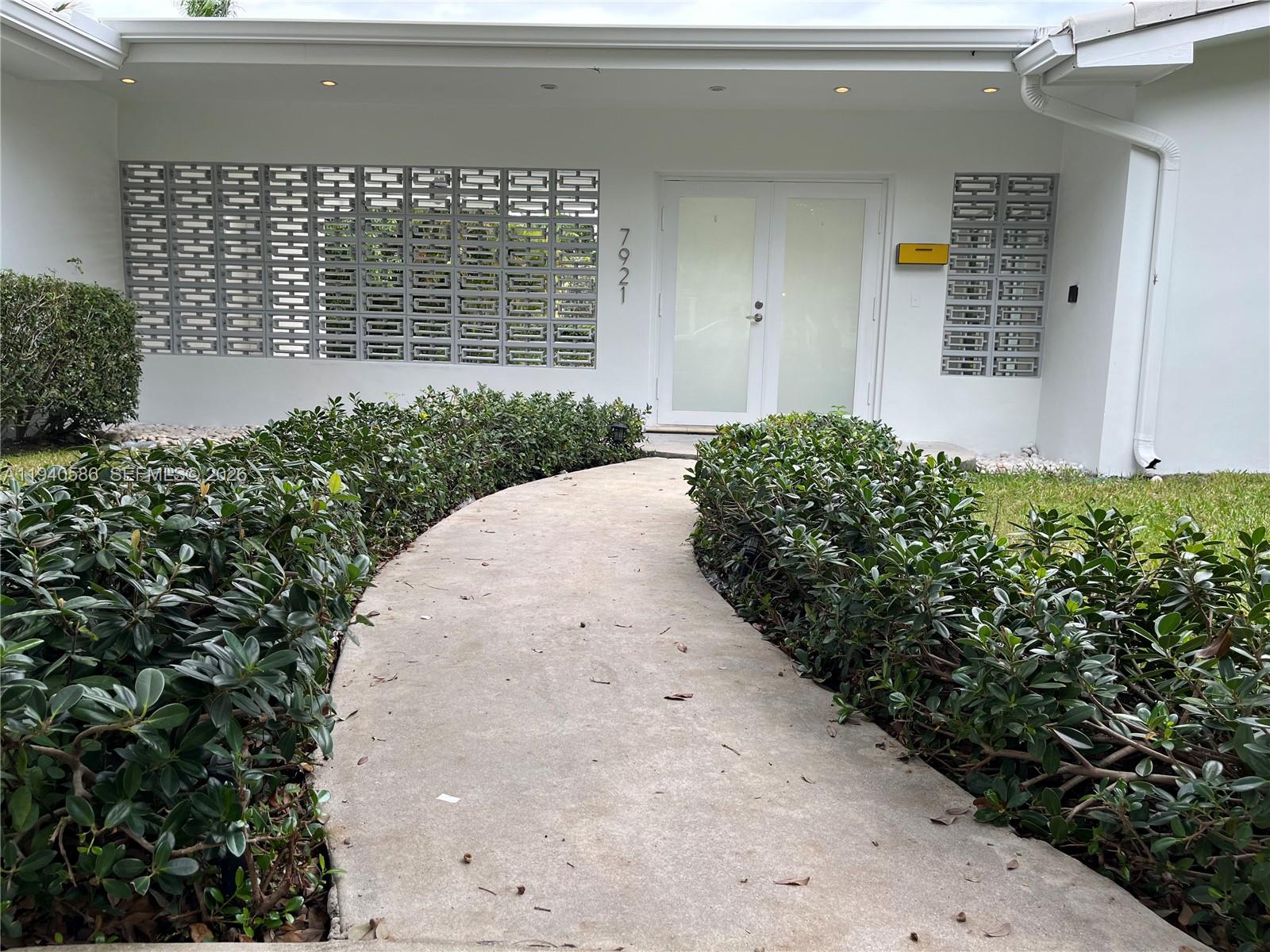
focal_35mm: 26
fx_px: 954
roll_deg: -0.8
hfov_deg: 67.3
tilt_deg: -7.7
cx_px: 635
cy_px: 476
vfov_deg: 53.1
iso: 50
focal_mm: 5.1
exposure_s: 1/550
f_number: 1.6
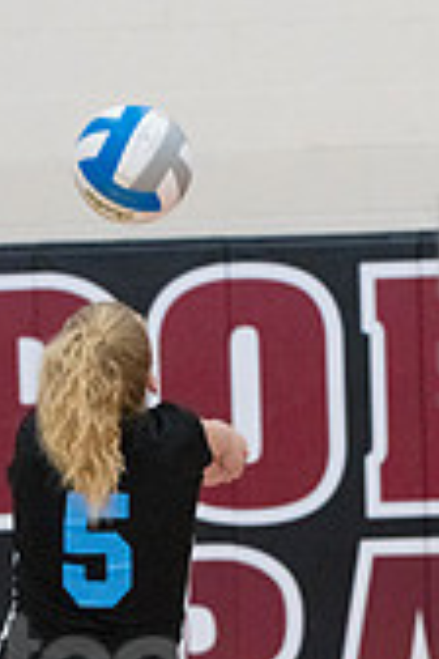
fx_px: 5012
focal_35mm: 274
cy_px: 722
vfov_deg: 7.5
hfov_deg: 5.0
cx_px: 98
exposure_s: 1/1000
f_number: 4.5
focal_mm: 102
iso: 6400
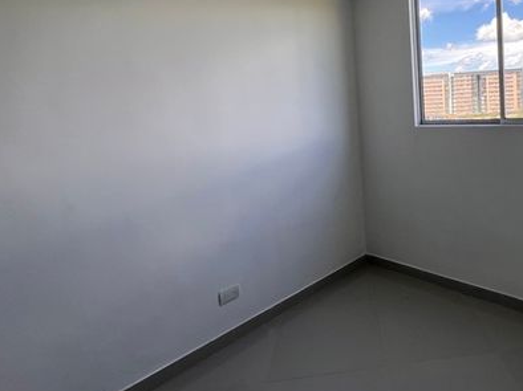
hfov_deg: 72.6
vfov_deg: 59.5
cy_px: 127
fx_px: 332
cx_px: 374
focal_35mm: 22
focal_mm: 1.57
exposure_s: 1/211
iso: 32
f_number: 1.8
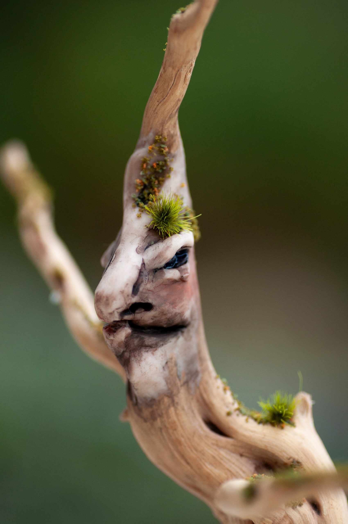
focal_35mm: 135
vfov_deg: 15.2
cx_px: 174
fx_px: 1963
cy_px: 262
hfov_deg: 10.1
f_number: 4.5
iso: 500
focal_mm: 90
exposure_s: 1/400
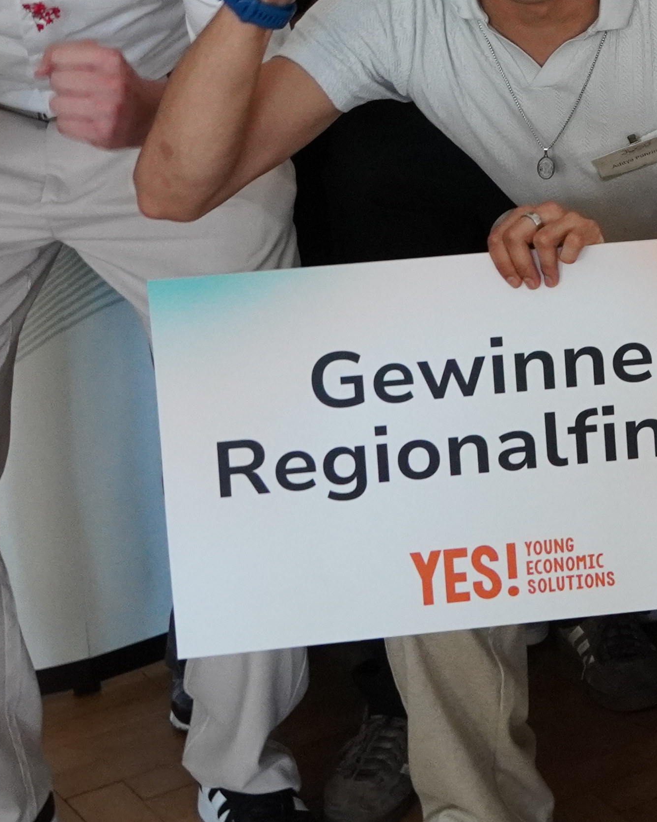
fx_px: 2455
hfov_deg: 14.2
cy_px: -92
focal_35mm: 101
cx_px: 994
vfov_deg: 18.3
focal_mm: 20
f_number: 7.1
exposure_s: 1/30
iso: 2000
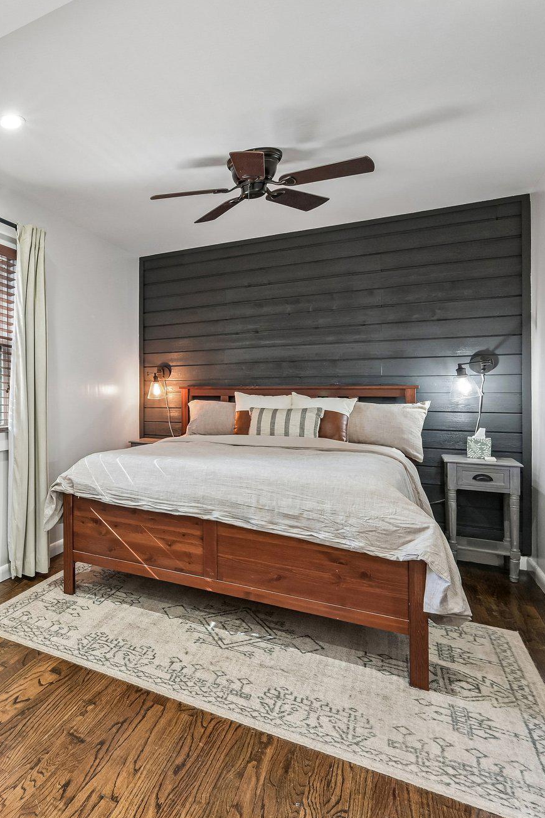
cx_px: -12
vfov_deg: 78.6
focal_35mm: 22
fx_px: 499
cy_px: 415
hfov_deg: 46.7
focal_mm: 14
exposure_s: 1/6
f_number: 11
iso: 400
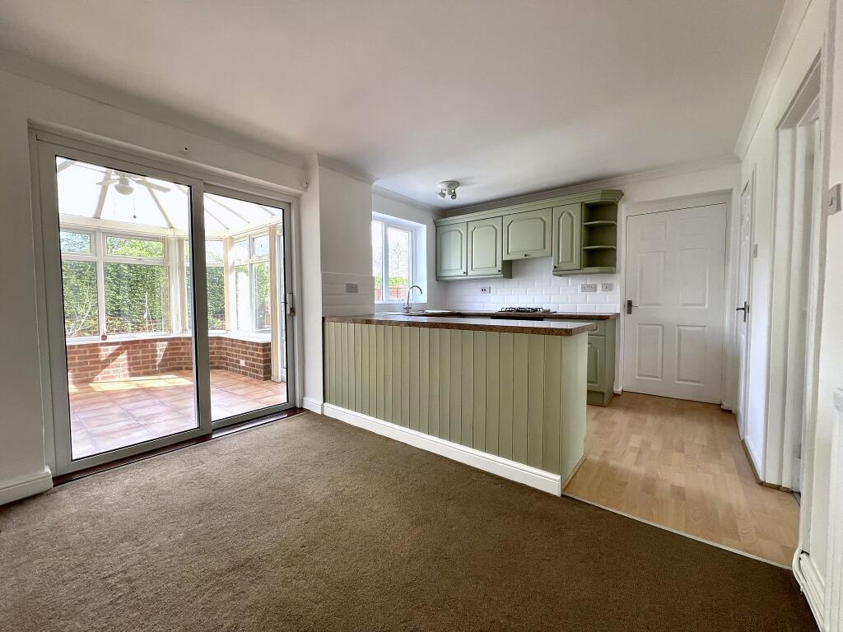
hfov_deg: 106.2
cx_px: 422
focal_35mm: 13
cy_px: 316
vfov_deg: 89.9
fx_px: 317
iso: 40
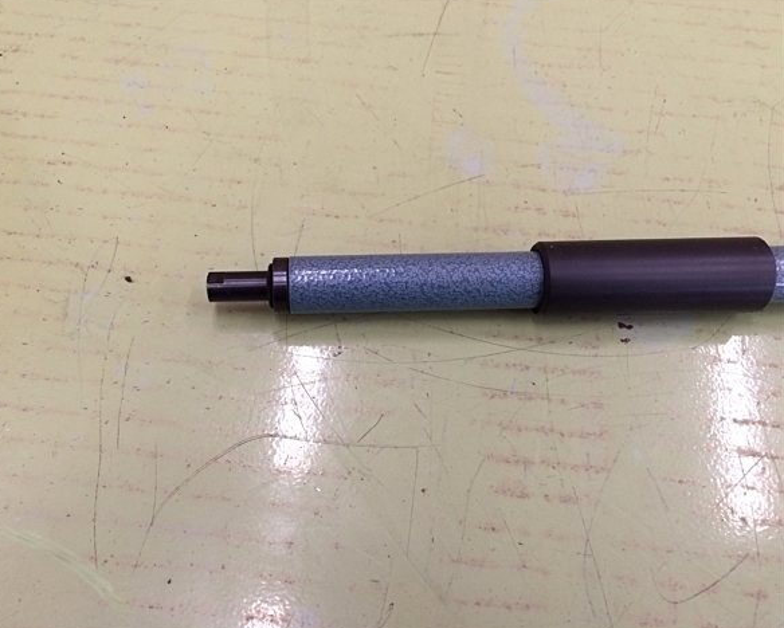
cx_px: 356
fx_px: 720
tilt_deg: -63.4
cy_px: 314
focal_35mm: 31
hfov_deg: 57.1
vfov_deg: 47.2
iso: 64
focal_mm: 4.15
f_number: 2.2
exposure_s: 1/30
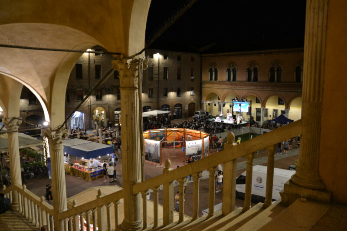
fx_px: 289
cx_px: 174
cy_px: 116
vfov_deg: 43.6
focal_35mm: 30
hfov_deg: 61.9
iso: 900
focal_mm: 20
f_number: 3.5
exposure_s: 1/15
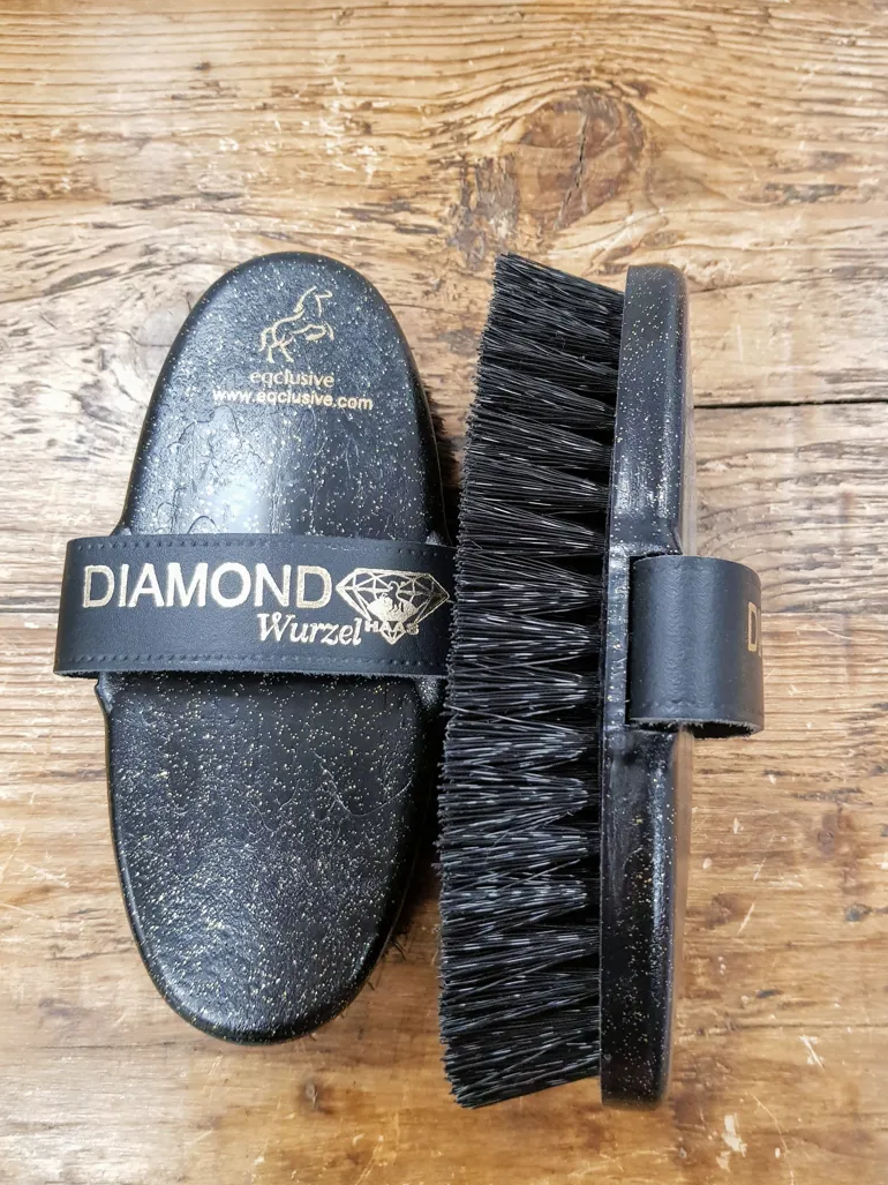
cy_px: 608
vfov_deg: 65.3
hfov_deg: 51.3
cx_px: 438
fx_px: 924
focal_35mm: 27
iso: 320
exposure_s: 1/100
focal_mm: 4.2
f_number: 1.7
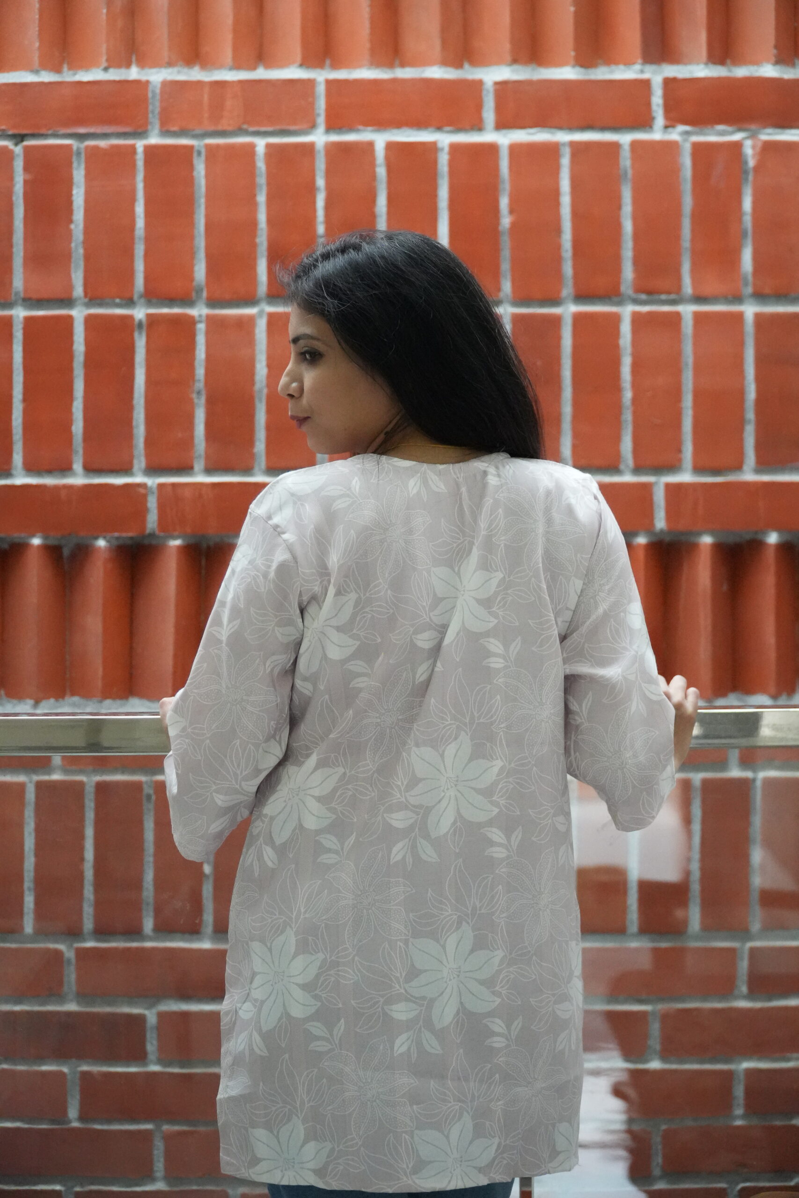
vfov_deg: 26.5
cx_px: 400
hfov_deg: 17.8
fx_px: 2546
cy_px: 599
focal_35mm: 76
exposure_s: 1/1000
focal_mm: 51
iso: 6400
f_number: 4
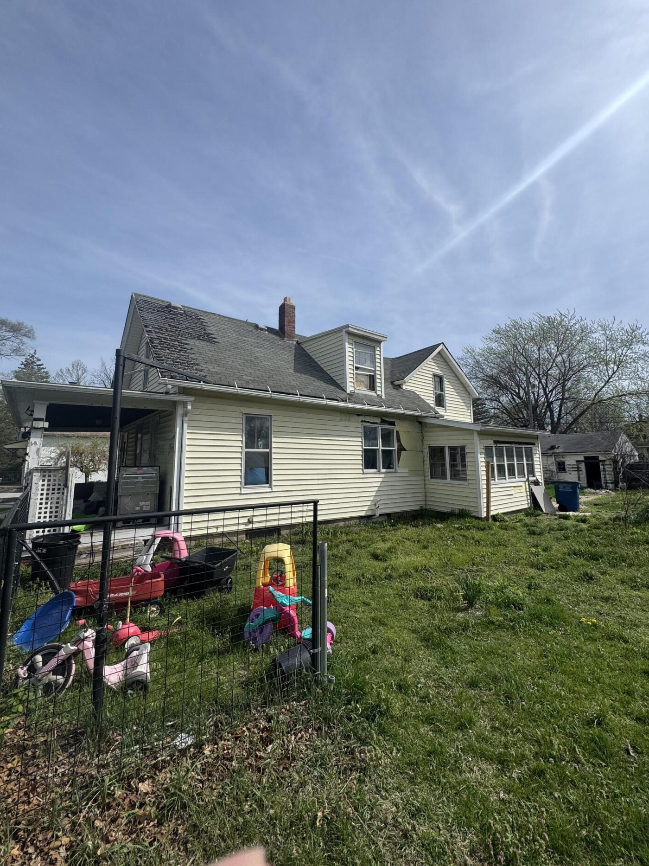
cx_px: 316
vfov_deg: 98.1
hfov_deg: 81.7
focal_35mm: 15
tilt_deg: +8.7
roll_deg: +0.4
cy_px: 408
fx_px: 375
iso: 50
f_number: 2.2
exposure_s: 1/3106
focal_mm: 2.22
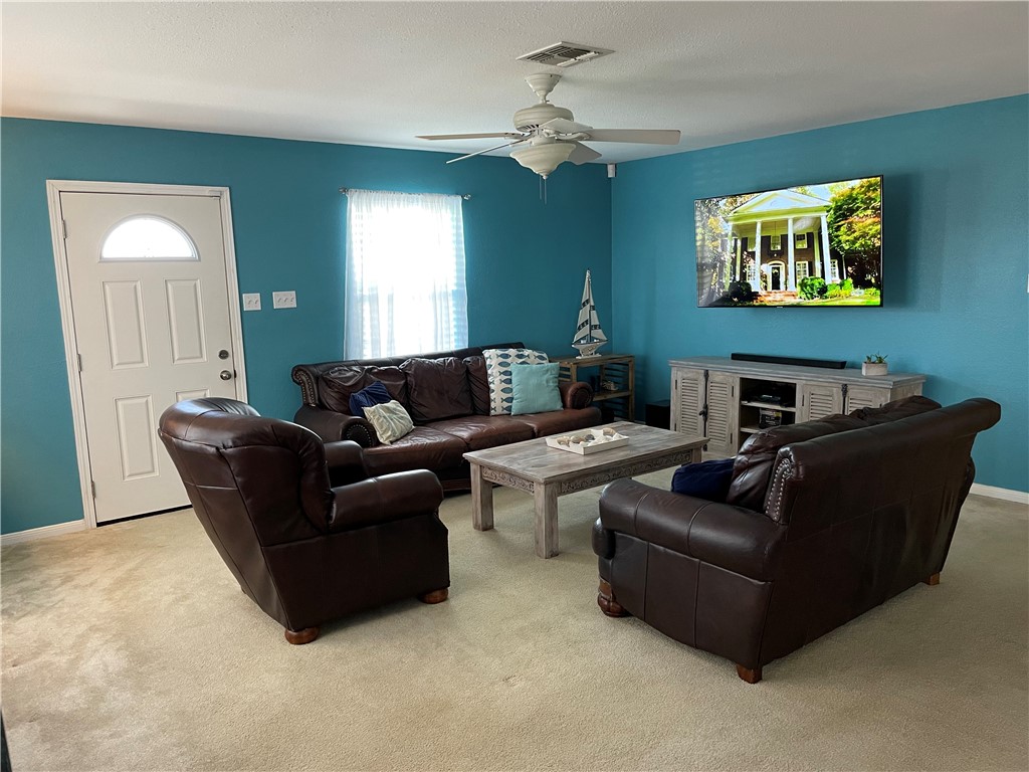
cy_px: 386
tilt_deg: -8.6
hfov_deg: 67.3
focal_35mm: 26
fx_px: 773
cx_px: 514
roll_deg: +2.1
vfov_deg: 53.1
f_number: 1.6
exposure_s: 1/60
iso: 160
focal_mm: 4.2
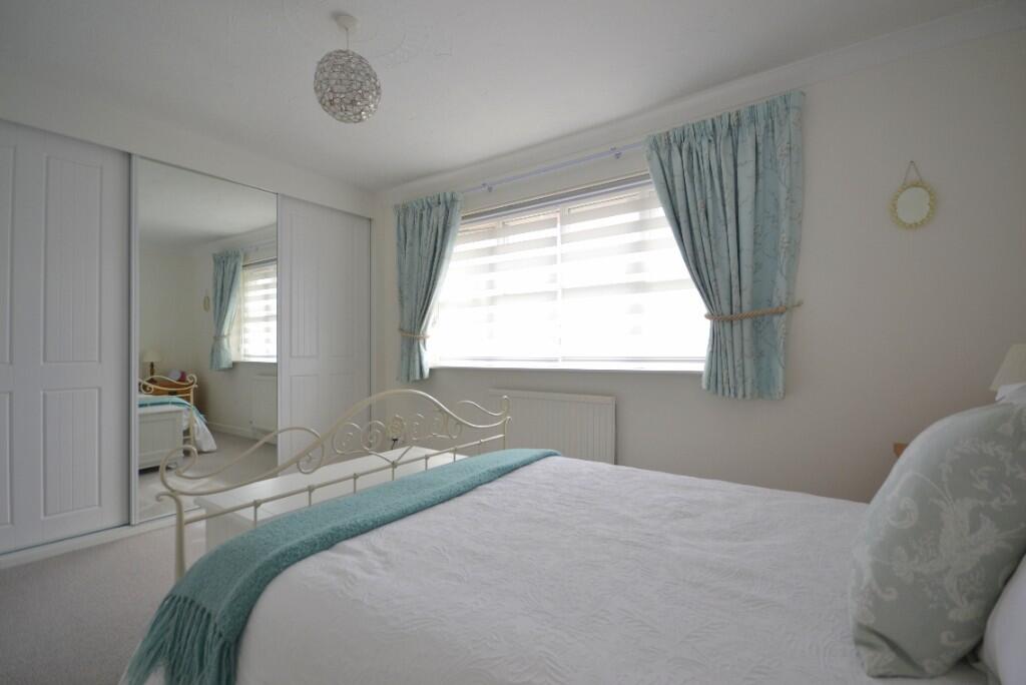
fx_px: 428
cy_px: 342
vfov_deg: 77.4
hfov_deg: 100.4
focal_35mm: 15
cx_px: 513
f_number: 5.6
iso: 220
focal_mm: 10
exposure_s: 1/125
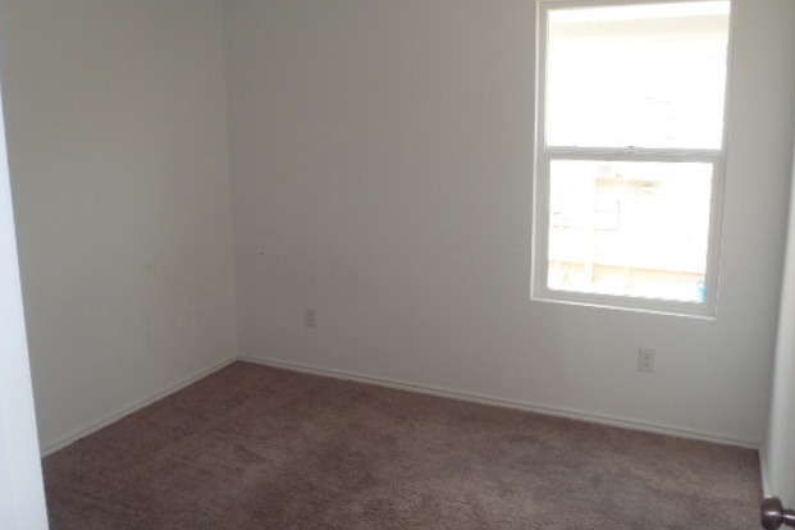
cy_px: 245
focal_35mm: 30
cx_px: 399
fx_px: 662
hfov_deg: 61.9
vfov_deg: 43.6
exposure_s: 1/125
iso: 250
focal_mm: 5
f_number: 3.9
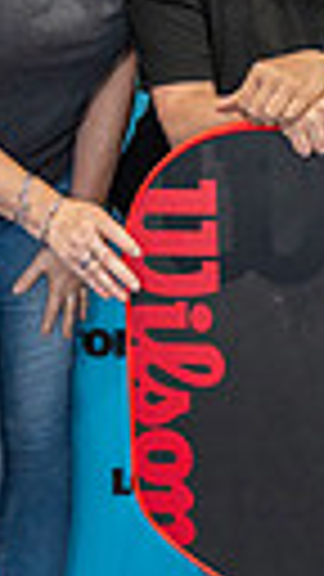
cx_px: 374
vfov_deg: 19.9
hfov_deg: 11.1
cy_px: 158
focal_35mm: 107
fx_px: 1634
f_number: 4
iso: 3200
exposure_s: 1/200
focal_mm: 29
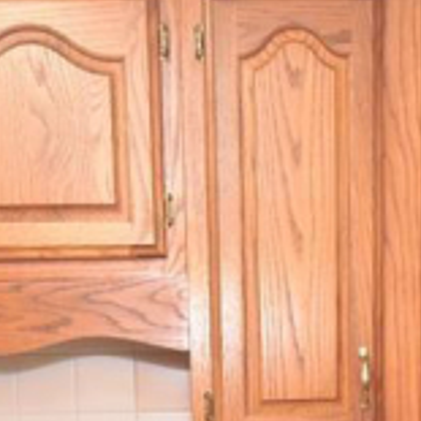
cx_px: 231
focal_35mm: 74
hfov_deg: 23.4
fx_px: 1018
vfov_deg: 21.0
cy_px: 560
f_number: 4.8
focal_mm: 12
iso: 3600
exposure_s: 1/60
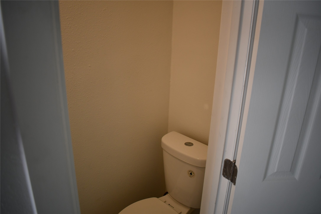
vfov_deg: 47.9
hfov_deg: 67.4
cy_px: 107
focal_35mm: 27
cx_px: 160
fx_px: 241
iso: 560
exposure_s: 1/250
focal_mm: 18
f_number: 3.5
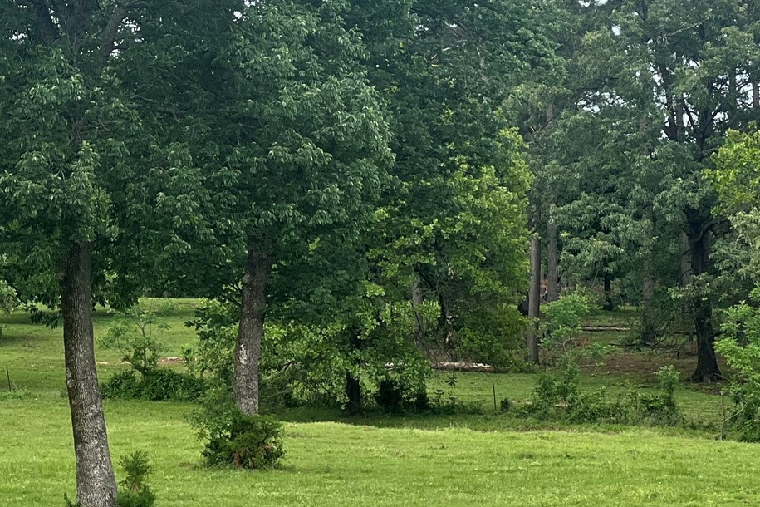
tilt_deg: -4.1
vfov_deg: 8.2
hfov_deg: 12.2
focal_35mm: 168
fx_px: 3546
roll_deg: -3.6
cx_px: 207
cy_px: 135
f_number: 2.8
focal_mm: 9
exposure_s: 1/135
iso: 25
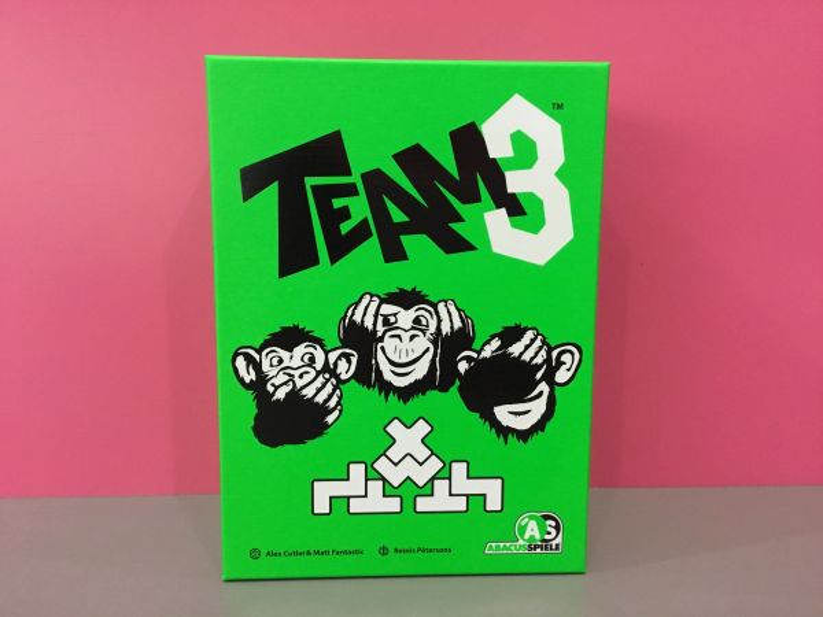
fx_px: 737
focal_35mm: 31
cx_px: 412
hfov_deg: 58.4
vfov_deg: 45.4
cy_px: 308
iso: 200
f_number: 2.4
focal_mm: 3.3
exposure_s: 1/25
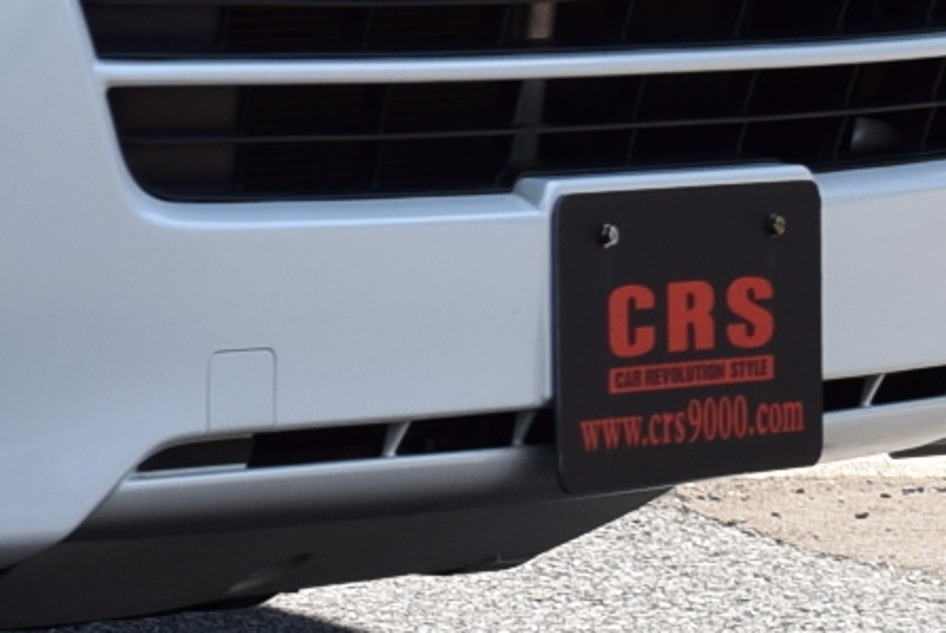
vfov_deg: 4.0
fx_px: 8969
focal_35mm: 341
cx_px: -2023
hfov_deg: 5.6
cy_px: -440
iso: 200
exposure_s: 1/320
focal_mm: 34
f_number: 9
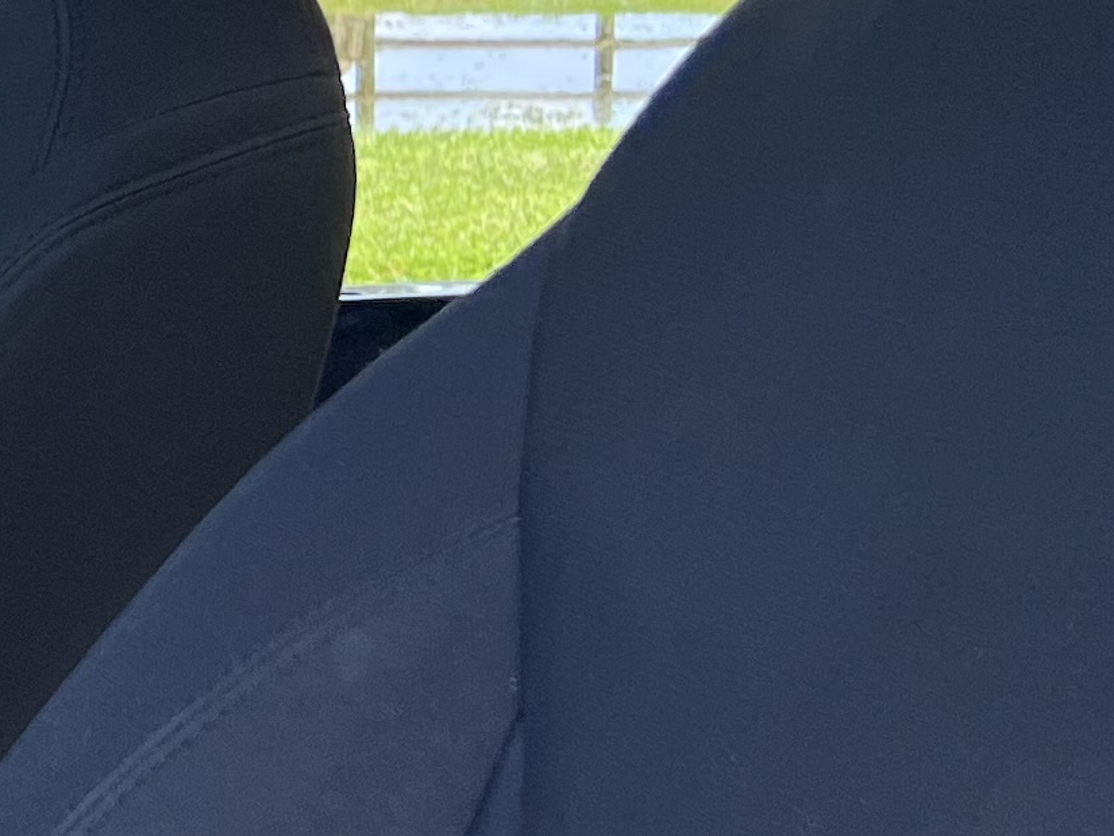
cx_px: -943
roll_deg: -1.6
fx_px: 4088
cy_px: 150
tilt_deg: -8.3
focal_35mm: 127
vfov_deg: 11.6
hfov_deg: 13.7
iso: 50
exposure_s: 1/567
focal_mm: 5.7
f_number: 1.5
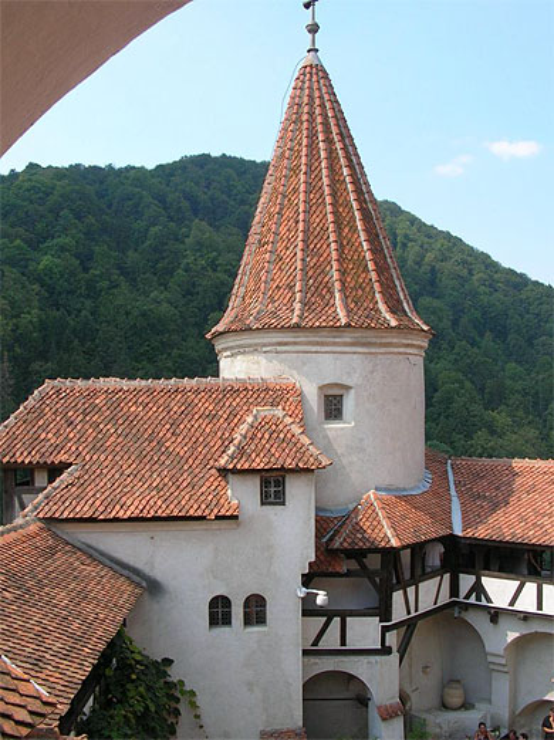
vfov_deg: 52.7
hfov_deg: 40.7
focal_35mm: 35
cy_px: 370
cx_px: 277
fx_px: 748
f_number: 5.6
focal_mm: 5.8
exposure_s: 1/150
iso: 50
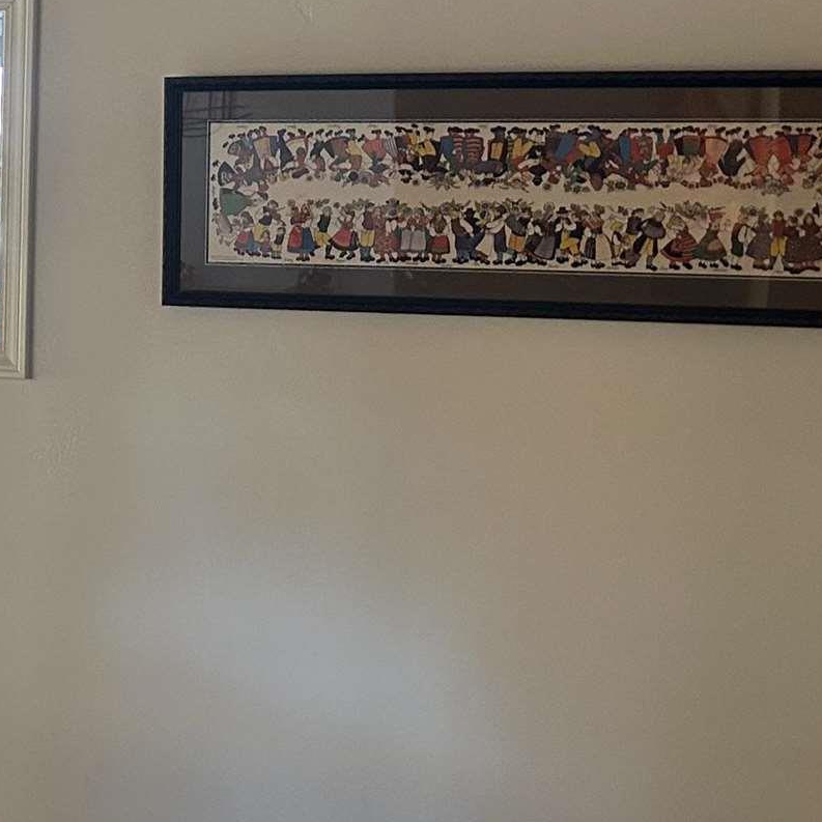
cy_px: 351
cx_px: -245
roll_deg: +0.3
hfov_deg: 18.2
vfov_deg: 19.5
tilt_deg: -4.2
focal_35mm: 89
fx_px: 2391
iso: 160
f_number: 1.5
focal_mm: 5.7
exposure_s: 1/60
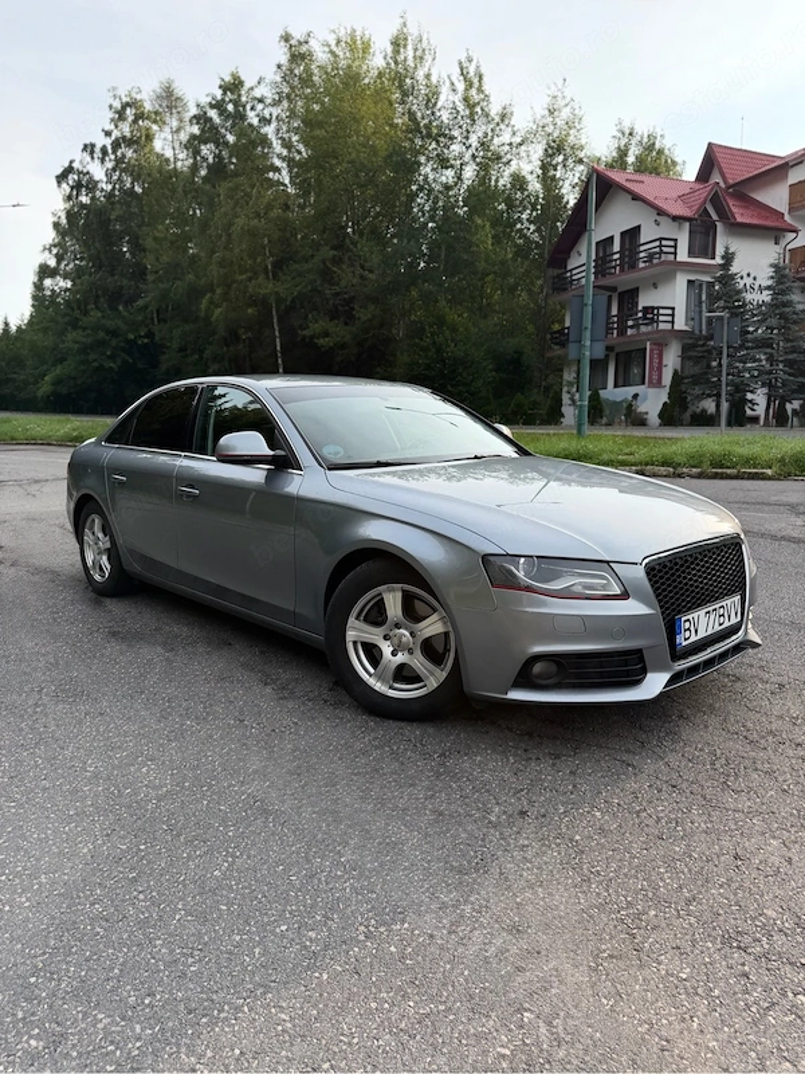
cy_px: 537
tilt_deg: -8.1
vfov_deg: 71.6
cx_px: 402
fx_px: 744
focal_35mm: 24
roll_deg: +0.3
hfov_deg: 56.8
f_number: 1.78
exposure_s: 1/1855
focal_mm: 6.76
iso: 100
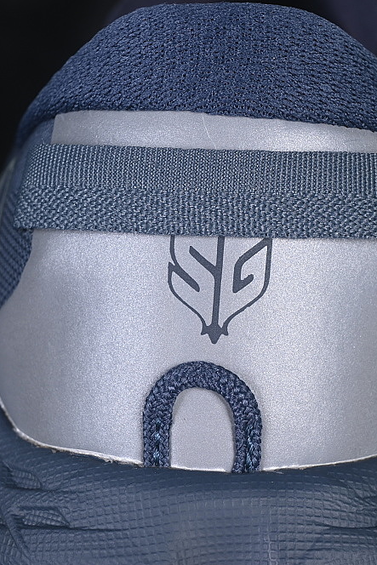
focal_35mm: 122
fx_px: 1915
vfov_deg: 16.8
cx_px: 221
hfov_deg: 11.2
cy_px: 305
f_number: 6.3
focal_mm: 50
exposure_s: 1/60
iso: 160
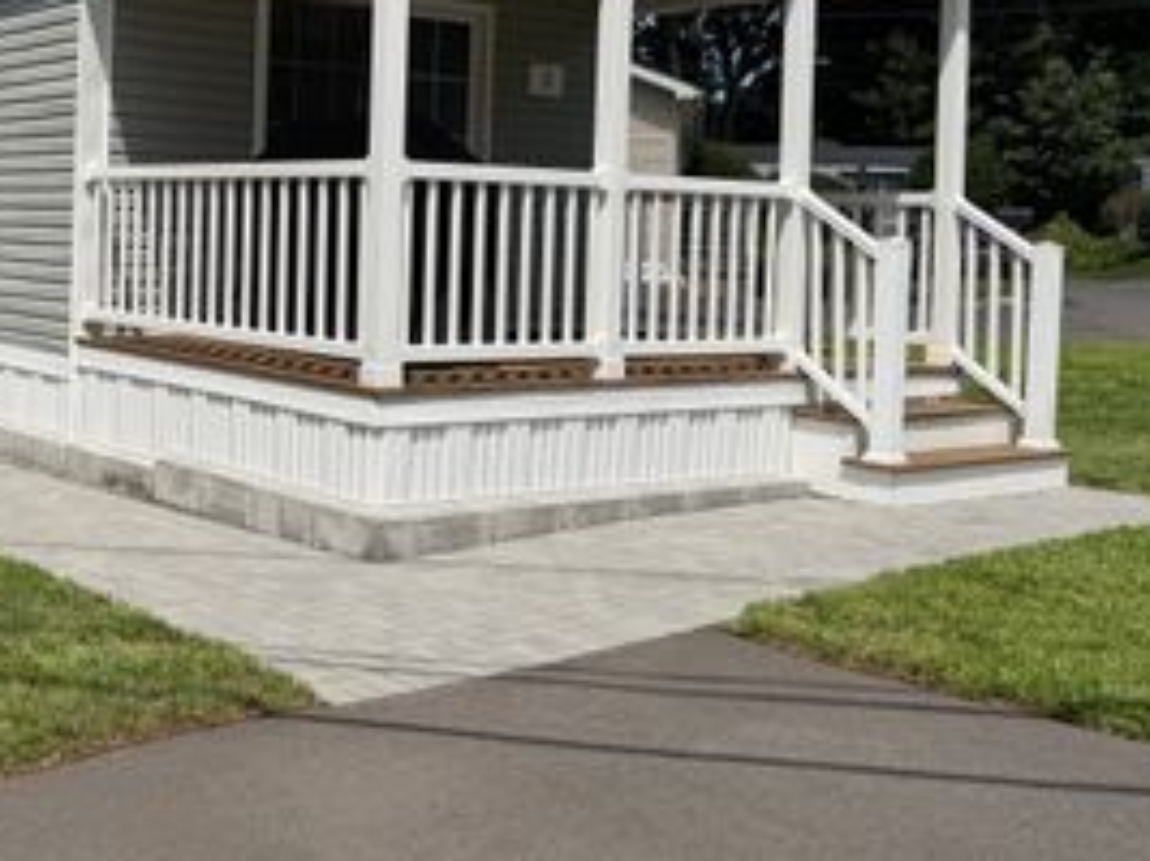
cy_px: 239
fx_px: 1494
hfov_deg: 39.5
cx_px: 151
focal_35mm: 45
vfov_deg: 31.7
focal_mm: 6.76
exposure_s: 1/10309
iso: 80
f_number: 1.78
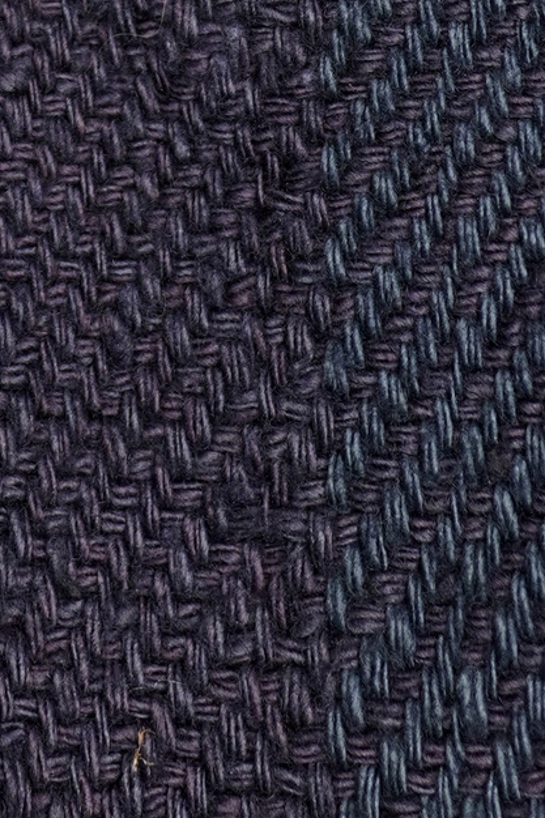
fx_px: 5021
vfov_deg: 9.0
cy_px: -566
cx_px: -69
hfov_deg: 6.2
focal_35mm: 221
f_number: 3.2
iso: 200
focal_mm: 32
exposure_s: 1/80
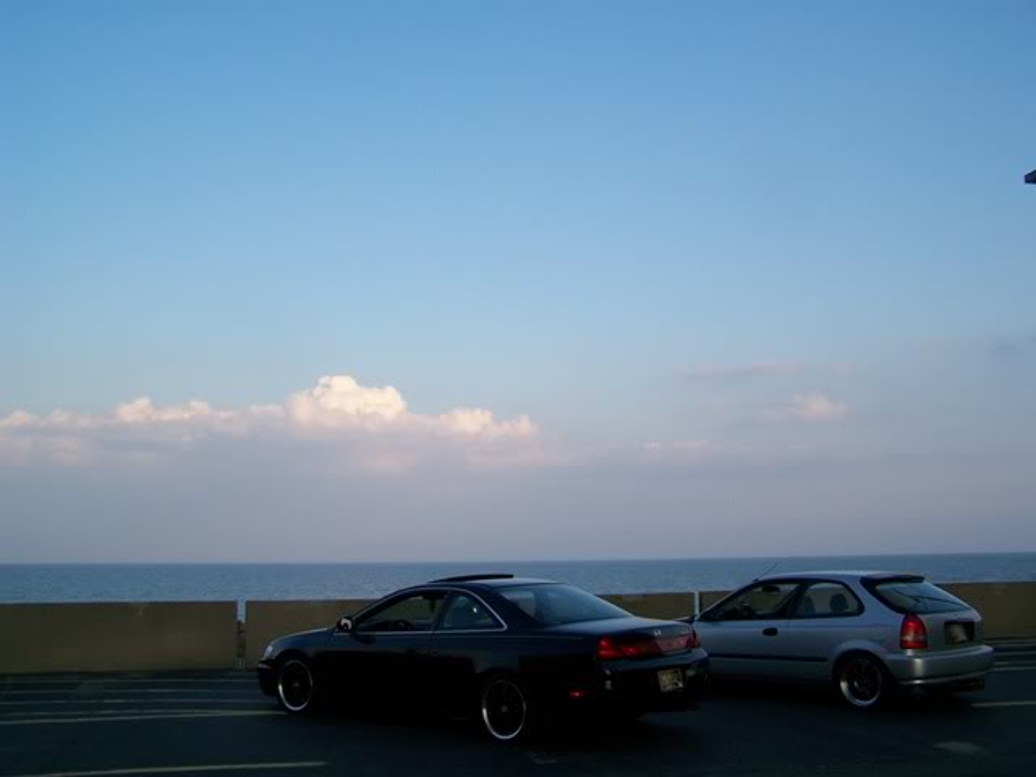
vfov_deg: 37.7
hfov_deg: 49.0
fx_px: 1137
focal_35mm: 38
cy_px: 388
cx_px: 518
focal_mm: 6.3
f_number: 2.8
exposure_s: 1/800
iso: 100
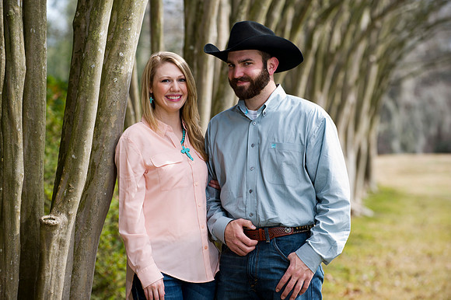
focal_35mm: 155
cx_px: 226
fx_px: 1941
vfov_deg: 8.8
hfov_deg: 13.3
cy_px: 150
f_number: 4
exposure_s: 1/160
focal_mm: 155
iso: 250
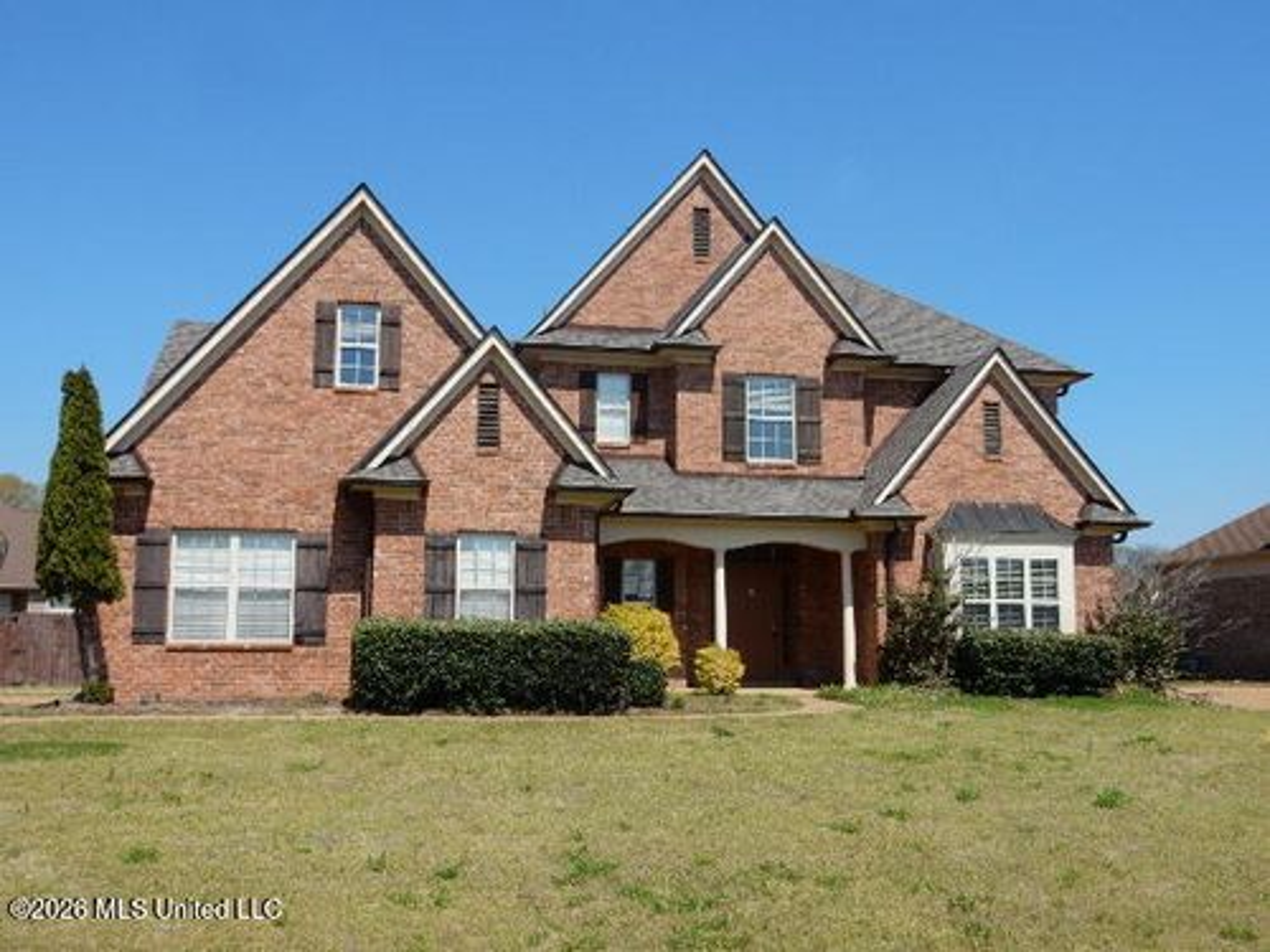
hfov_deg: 51.4
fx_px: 1321
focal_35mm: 36
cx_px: 635
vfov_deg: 39.7
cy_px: 476
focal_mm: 6.4
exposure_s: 1/1250
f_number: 4
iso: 125
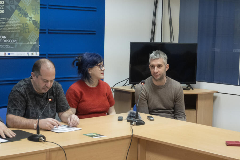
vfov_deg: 18.2
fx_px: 500
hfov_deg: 27.0
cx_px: 120
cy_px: 80
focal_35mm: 75
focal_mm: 50
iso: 3600
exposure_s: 1/60
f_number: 6.3
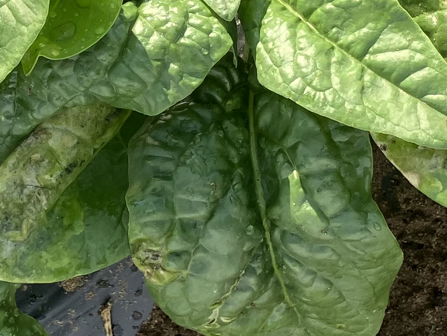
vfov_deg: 11.6
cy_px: 25
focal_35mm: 127
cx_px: 99
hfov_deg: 15.4
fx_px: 1640
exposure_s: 1/657
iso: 32
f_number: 1.8
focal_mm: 3.99
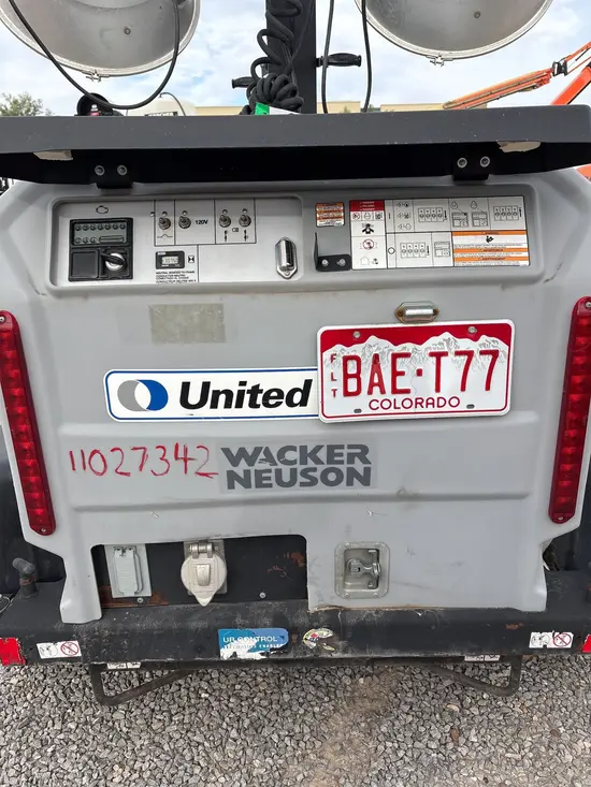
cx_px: 296
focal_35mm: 26
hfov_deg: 53.1
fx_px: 592
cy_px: 394
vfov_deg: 67.3
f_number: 1.6
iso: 50
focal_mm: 5.96
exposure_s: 1/1155
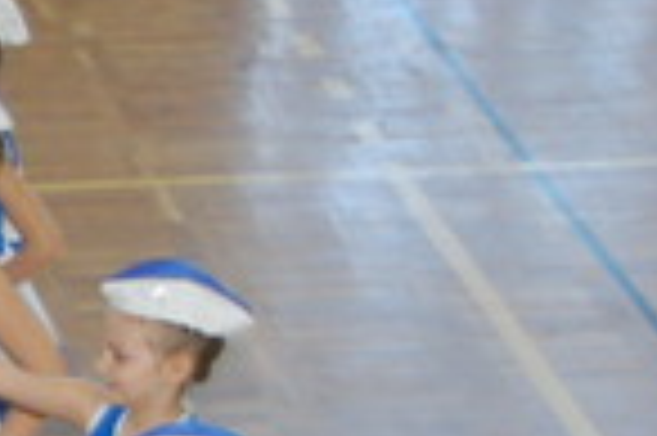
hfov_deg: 5.5
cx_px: -940
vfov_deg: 3.8
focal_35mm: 362
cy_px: 598
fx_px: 6599
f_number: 4.8
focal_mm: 44
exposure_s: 1/60
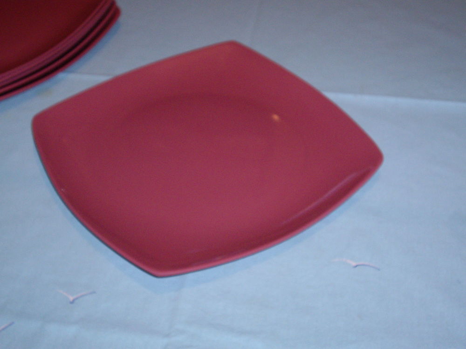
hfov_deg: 34.9
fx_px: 740
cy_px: 174
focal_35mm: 55
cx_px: 233
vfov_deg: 26.6
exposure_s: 1/60
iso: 400
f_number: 3.4
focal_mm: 11.5
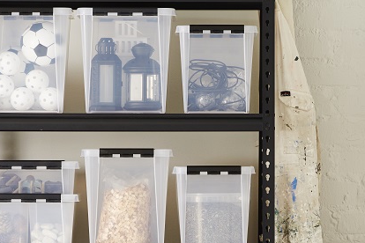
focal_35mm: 249
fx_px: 2524
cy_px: 221
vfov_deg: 5.5
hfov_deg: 8.3
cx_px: 213
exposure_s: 1/100
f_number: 8
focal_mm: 70
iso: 160
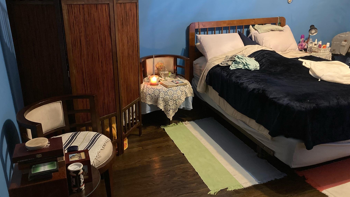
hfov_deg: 62.6
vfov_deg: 37.8
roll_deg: +0.7
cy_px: 92
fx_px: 288
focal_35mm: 31
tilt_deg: -17.6
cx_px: 174
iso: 640
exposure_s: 1/24
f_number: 1.8
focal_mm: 3.99
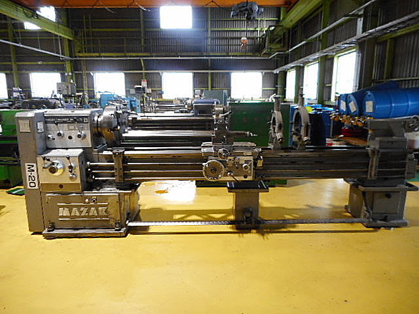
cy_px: 157
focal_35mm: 25
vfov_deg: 54.9
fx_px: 303
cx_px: 210
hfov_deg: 69.4
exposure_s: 1/13
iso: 400
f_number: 3.7
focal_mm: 4.5
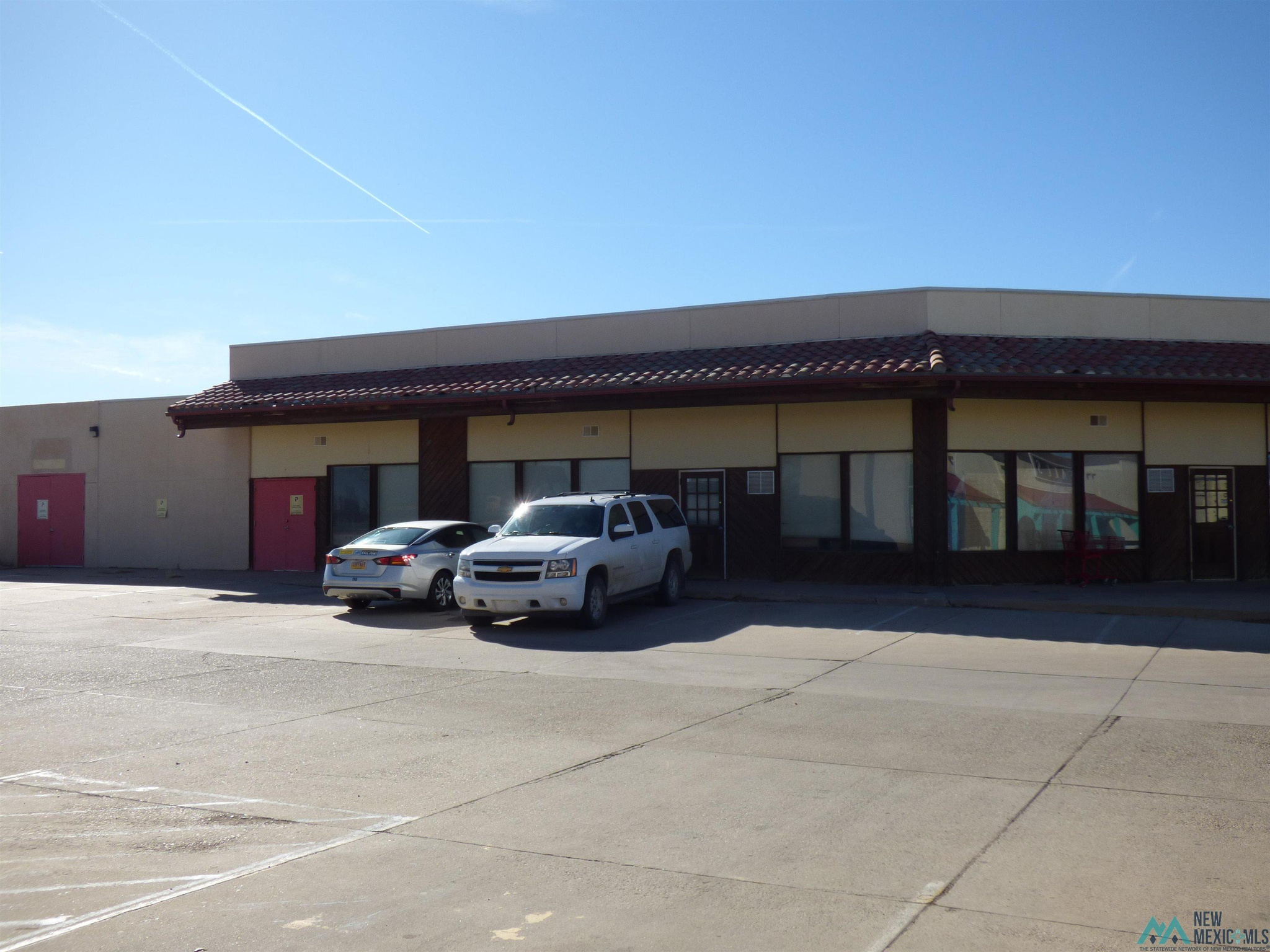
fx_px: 1284
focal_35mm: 35
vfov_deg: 40.7
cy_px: 476
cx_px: 635
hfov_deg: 52.6
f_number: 5
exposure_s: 1/640
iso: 100
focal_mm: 6.18
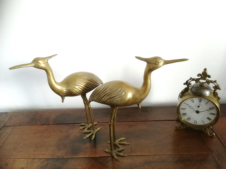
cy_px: 84
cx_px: 113
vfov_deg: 53.1
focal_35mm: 26
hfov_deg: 67.3
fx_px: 170
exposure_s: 1/33.3
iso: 200
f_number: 2.2
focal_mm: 3.83
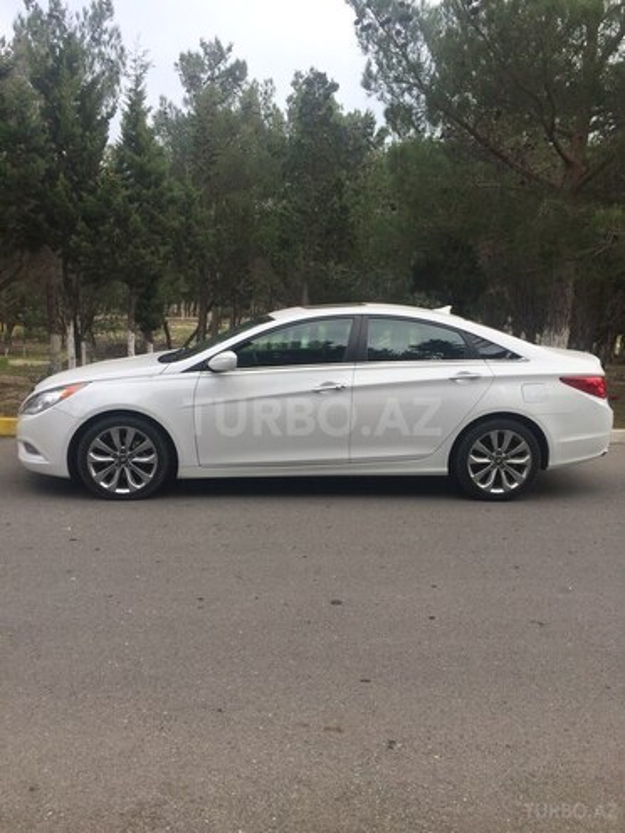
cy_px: 416
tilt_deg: -11.1
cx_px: 312
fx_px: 698
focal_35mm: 29
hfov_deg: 48.2
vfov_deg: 61.7
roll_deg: -1.3
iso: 32
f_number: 2.2
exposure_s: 1/446
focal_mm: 4.15
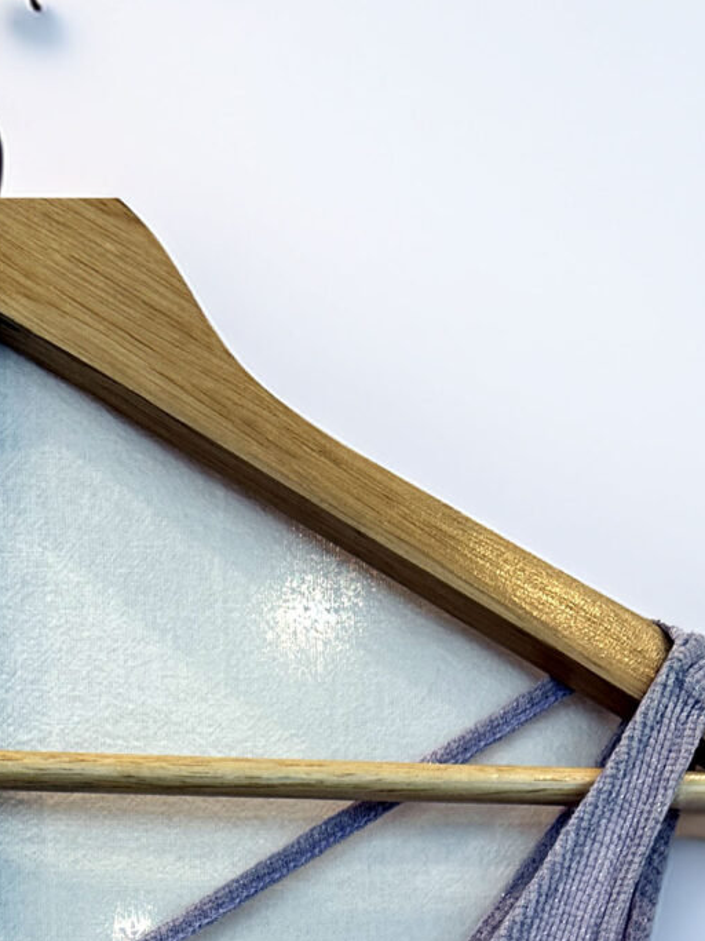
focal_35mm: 90
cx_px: 3
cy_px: 1685
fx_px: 2445
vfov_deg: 17.6
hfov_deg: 16.1
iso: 64
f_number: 1.78
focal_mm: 6.86
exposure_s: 1/100
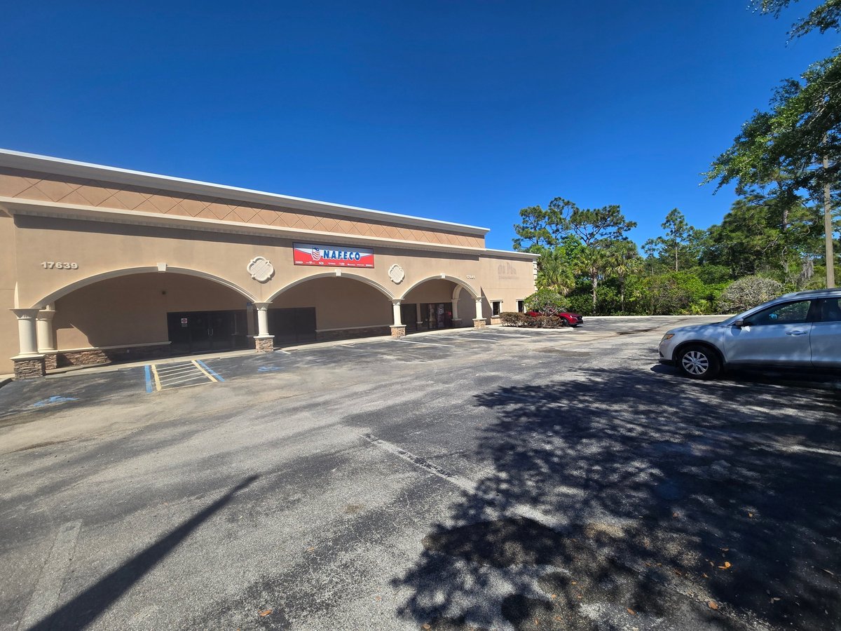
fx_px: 316
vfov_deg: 89.9
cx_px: 420
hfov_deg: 106.2
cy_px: 316
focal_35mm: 13
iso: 50
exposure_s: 1/2240
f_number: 2.2
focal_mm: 2.2
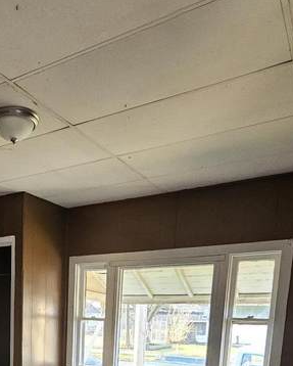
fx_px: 368
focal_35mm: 34
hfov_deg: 40.5
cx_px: 37
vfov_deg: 44.5
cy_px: 370
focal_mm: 2.2
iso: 320
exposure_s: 1/40
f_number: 2.2
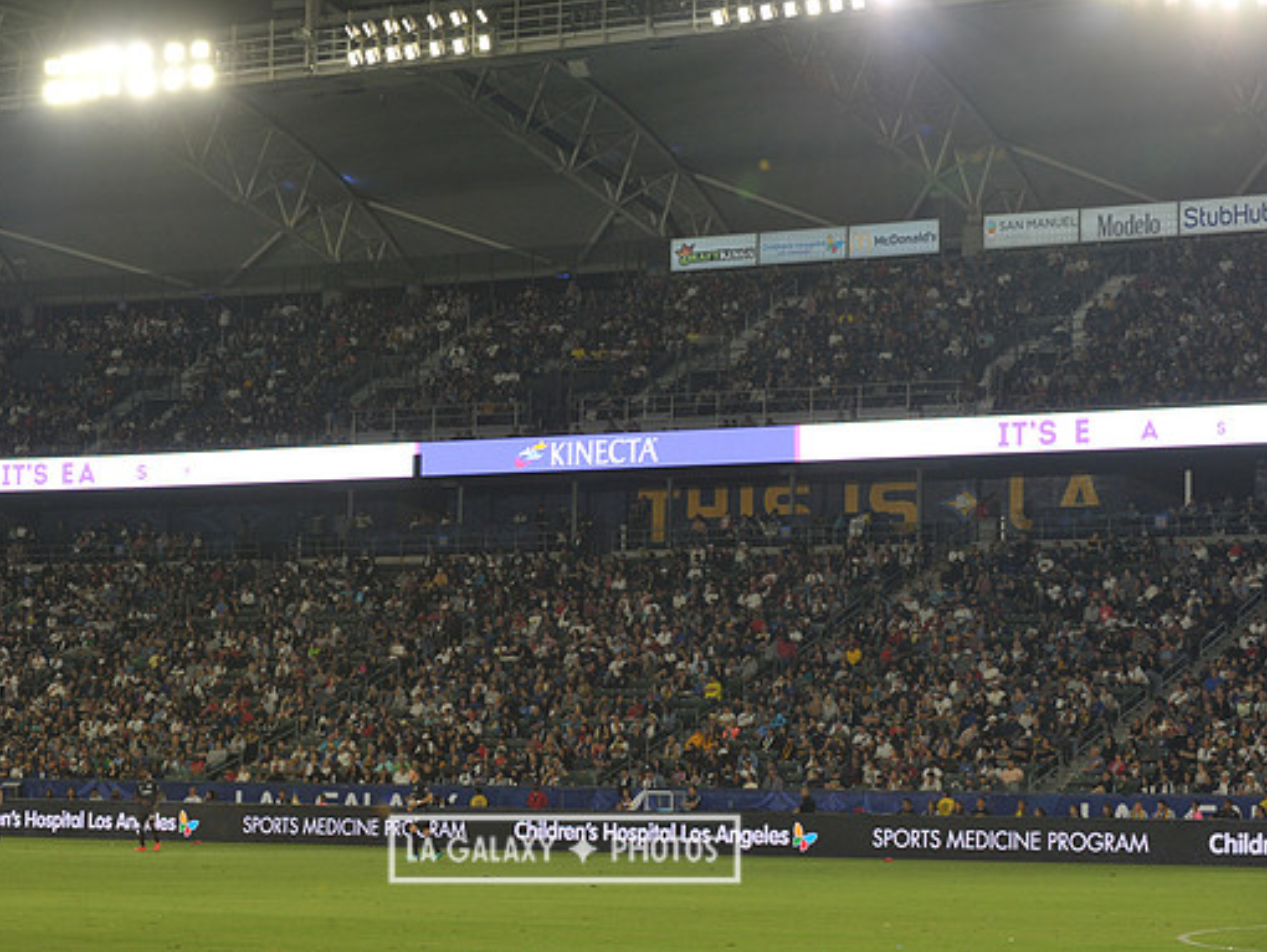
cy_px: 475
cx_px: 564
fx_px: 3918
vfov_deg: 13.8
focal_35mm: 107
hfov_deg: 18.4
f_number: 7.1
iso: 1250
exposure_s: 1/200
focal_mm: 98
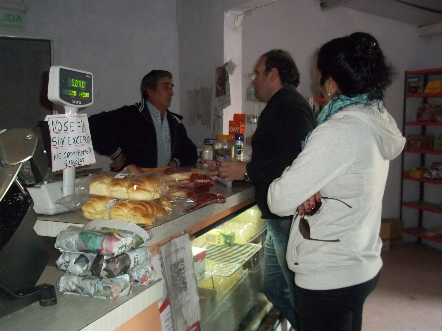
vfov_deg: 36.8
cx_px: 211
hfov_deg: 47.8
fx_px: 498
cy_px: 174
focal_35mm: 39
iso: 320
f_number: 3.1
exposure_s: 1/30
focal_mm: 6.5
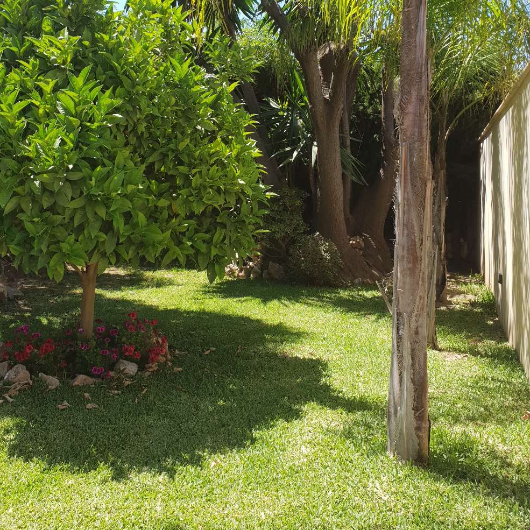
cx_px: 245
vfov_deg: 46.3
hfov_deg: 47.2
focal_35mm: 35
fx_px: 606
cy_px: 164
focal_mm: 4.3
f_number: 2.4
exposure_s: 1/533
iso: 50
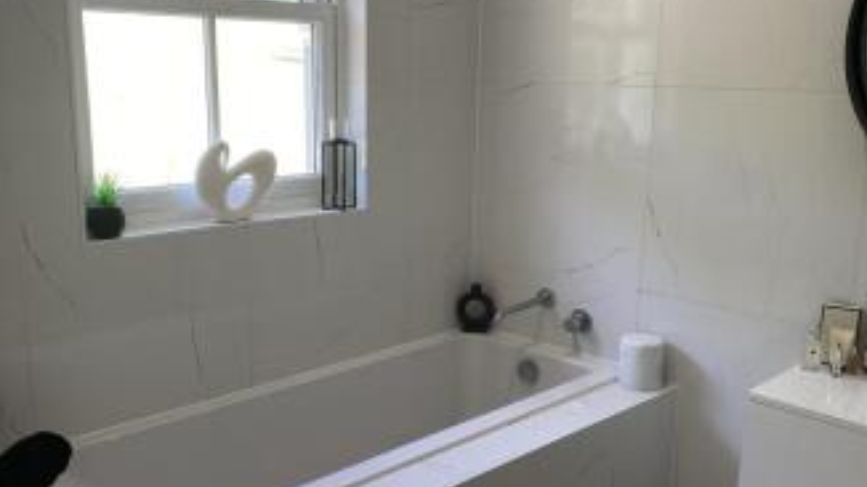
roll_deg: +0.4
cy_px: 286
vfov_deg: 31.1
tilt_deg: -11.7
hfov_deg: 52.8
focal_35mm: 38
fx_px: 873
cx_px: 434
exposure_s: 1/100
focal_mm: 4.25
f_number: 1.8
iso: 64
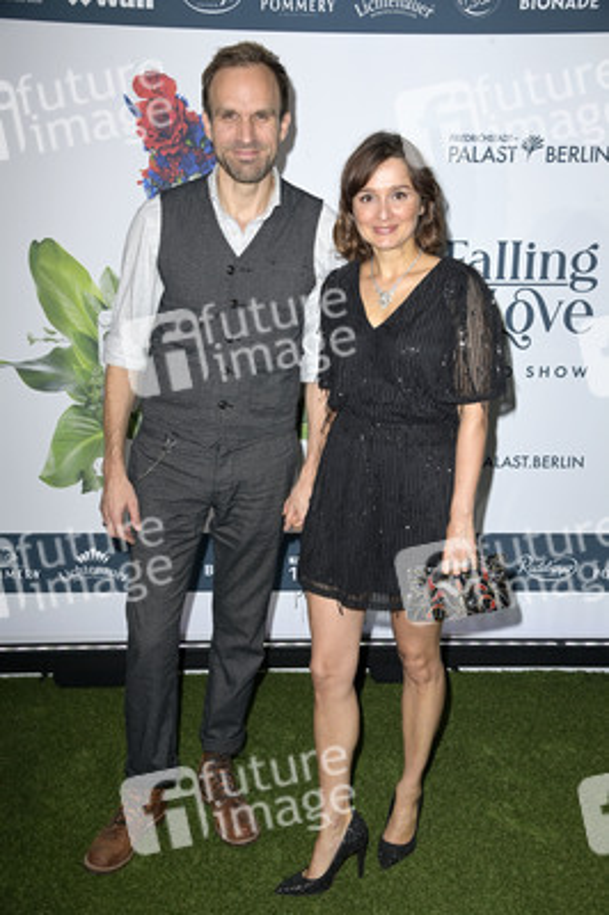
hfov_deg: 29.8
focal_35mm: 45
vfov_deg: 43.6
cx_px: 304
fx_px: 1144
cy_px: 458
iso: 640
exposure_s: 1/250
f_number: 6.3
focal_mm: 45
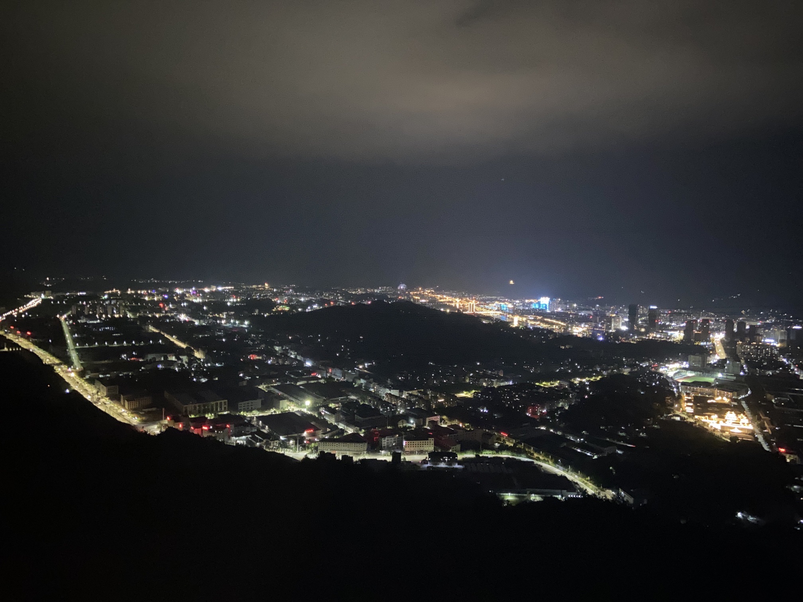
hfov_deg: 67.3
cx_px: 402
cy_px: 301
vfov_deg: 53.1
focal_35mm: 26
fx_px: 603
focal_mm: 4.25
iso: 1000
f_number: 1.8
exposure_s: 1/4
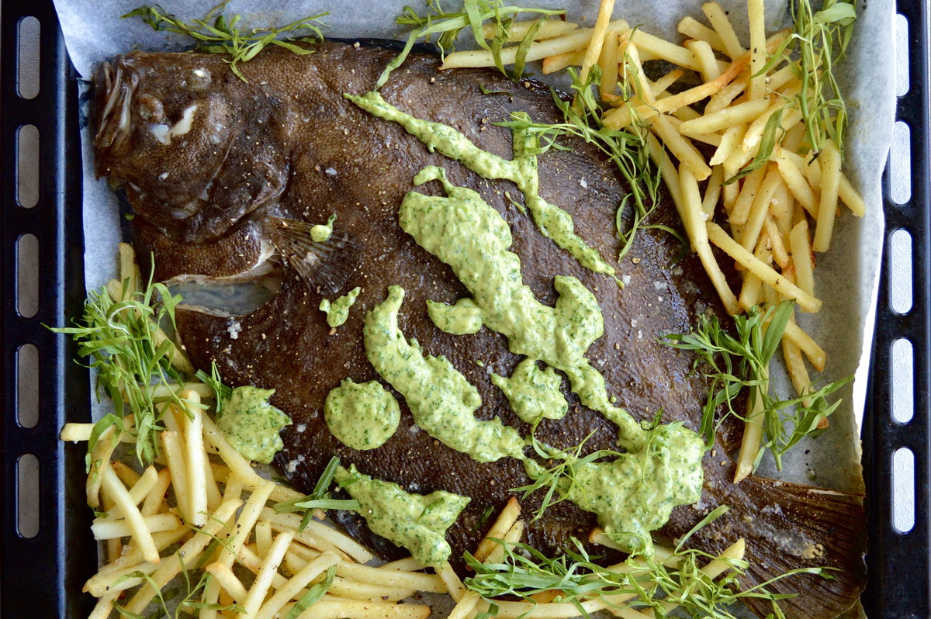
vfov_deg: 39.9
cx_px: 466
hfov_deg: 57.3
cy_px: 310
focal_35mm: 33
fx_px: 853
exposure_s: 1/500
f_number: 3.8
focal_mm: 22
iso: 560
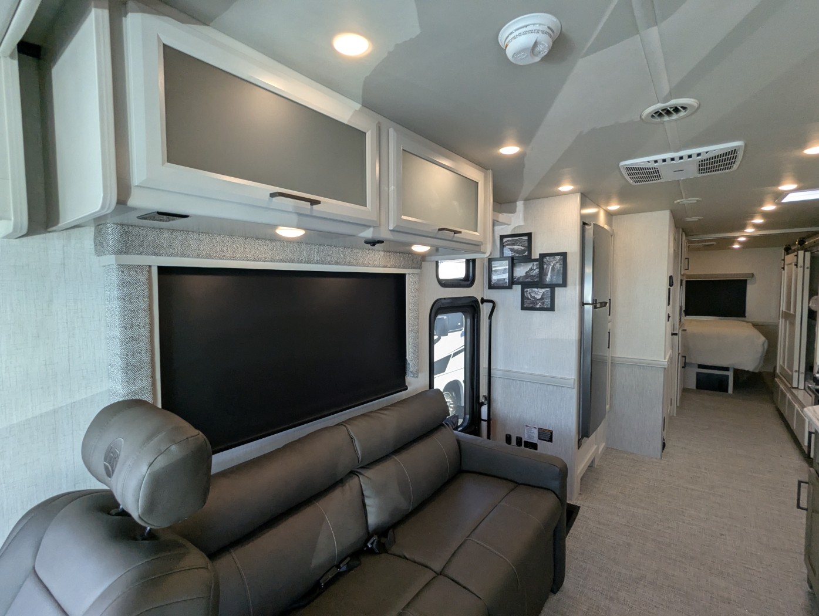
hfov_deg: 94.4
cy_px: 308
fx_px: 379
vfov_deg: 78.2
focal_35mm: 16
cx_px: 410
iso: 189
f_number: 2.2
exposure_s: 1/241
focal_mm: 2.35
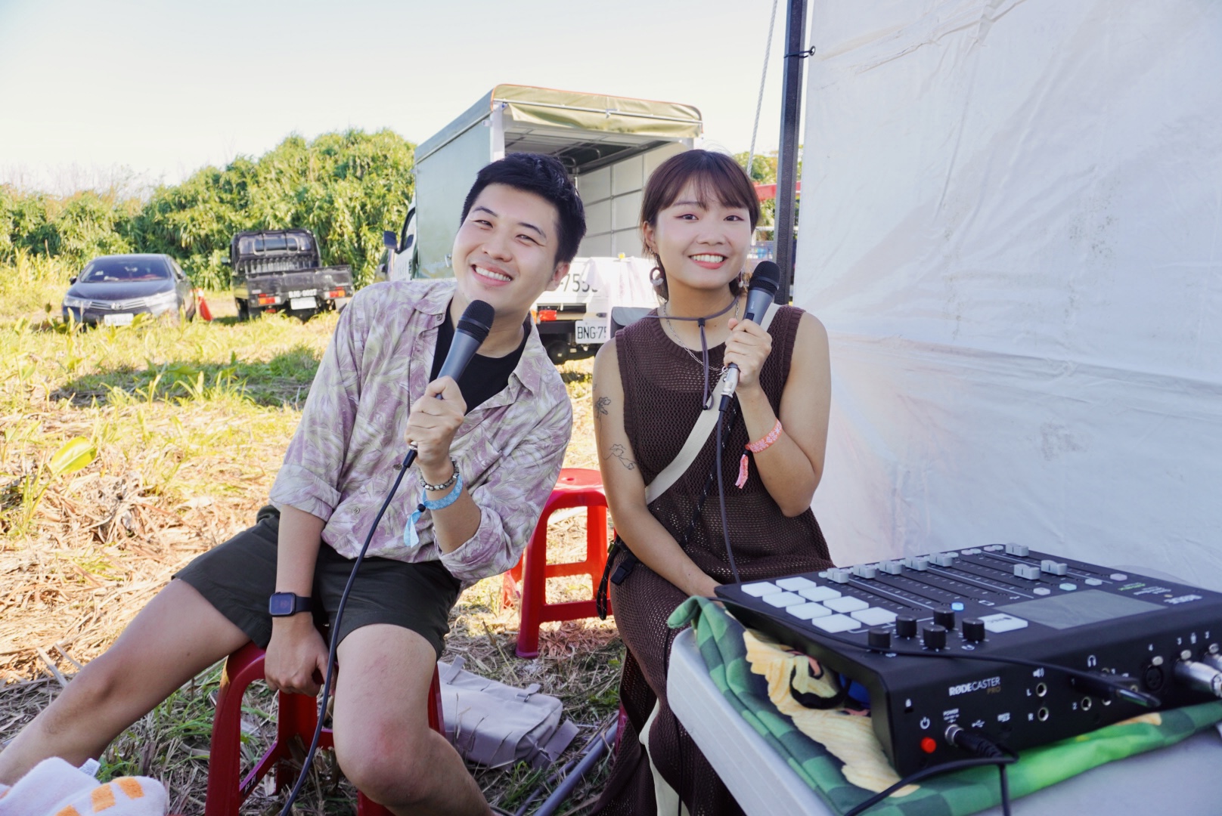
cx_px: 611
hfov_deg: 73.7
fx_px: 815
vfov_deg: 53.2
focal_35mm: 24
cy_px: 408
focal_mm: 16
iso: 100
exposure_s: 1/200
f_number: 4
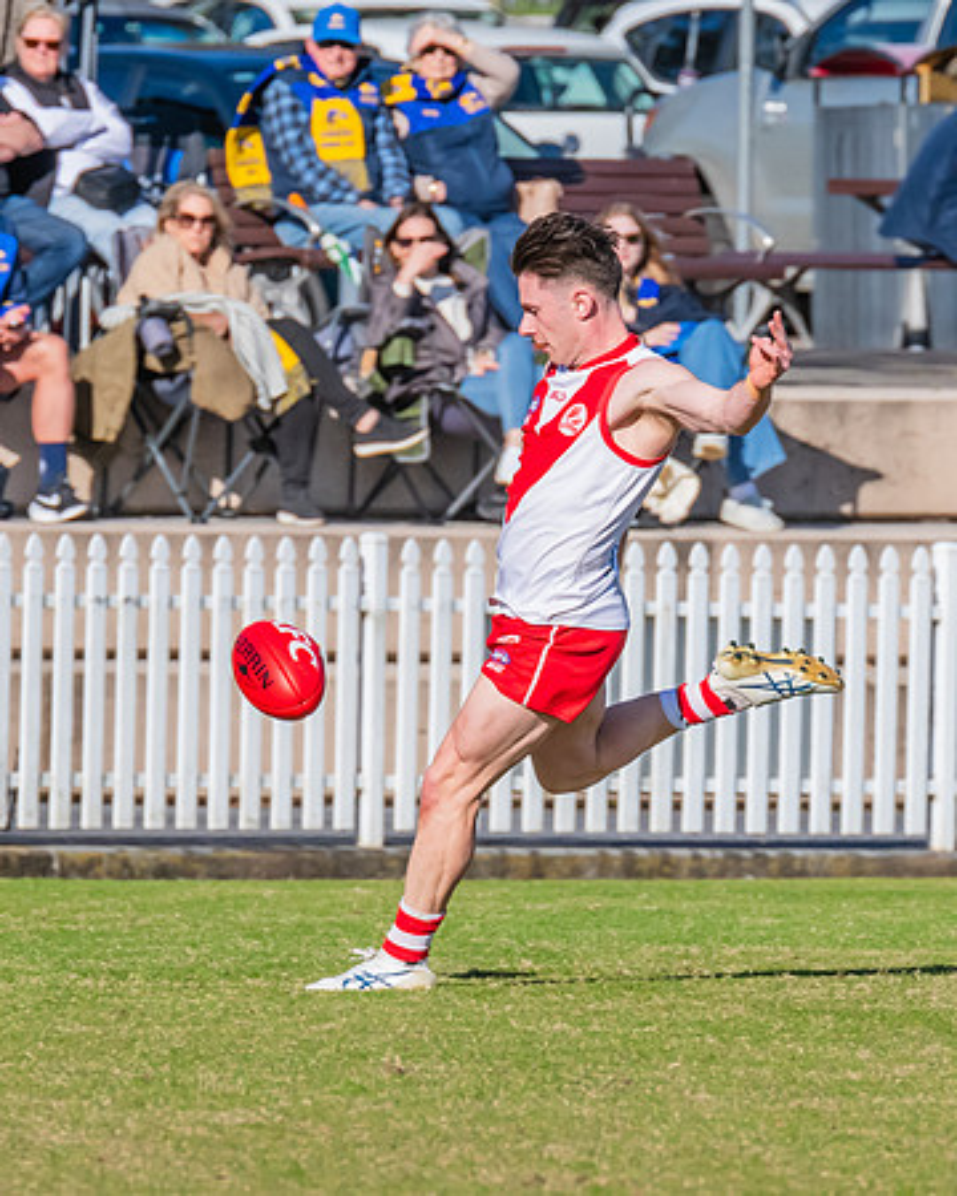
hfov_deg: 1.6
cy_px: 529
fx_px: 35074
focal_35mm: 991
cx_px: 623
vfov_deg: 2.0
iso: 800
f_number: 13
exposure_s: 1/1250
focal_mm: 420
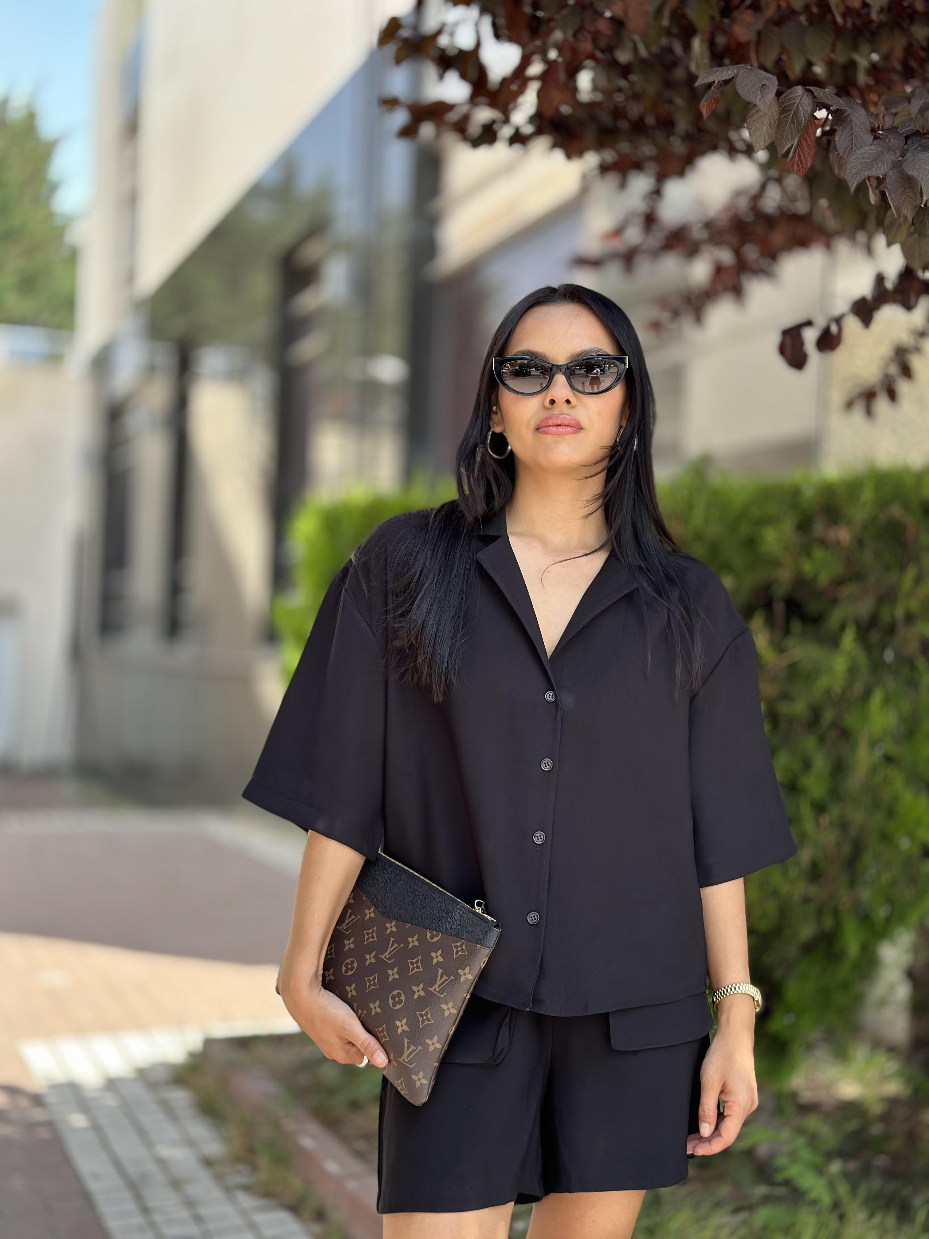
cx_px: 464
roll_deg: -3.3
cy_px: 620
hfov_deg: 30.3
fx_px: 1718
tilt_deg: +0.3
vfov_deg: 39.7
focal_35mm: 48
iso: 80
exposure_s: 1/864
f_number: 1.78
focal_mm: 6.86
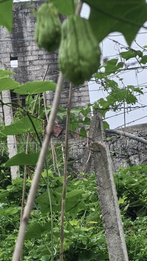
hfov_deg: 5.0
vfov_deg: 8.9
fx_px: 1679
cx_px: 54
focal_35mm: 242
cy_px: 137
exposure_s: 1/193
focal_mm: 15
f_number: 2.1
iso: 50
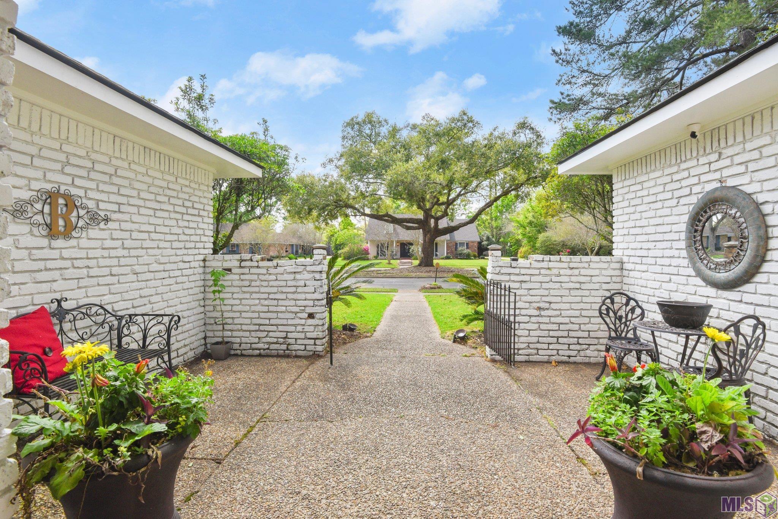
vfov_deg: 73.8
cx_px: 389
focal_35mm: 16
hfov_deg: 96.7
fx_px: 346
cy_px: 260
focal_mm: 16
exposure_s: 1/250
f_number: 14
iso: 320
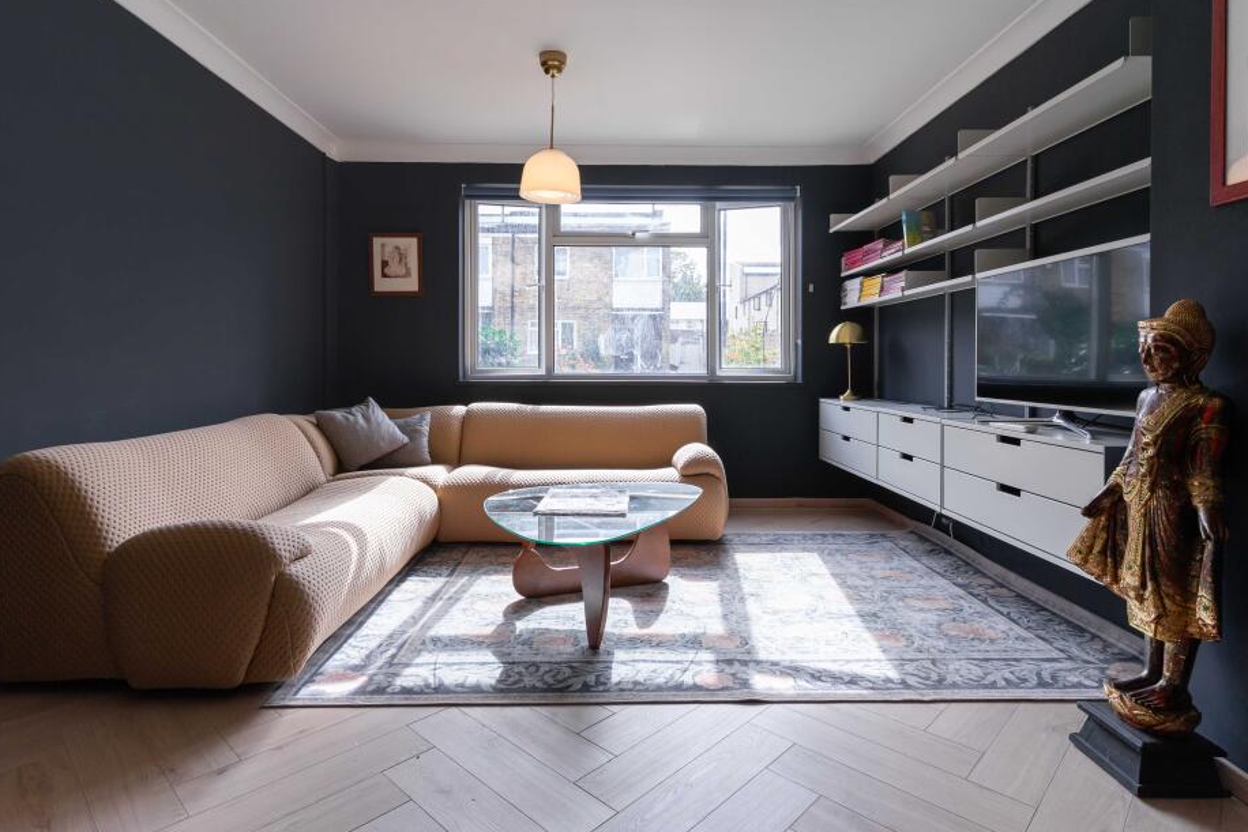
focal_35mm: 19
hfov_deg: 86.9
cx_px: 640
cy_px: 371
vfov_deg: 64.4
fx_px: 659
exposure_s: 1/160
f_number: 8
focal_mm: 17
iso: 640
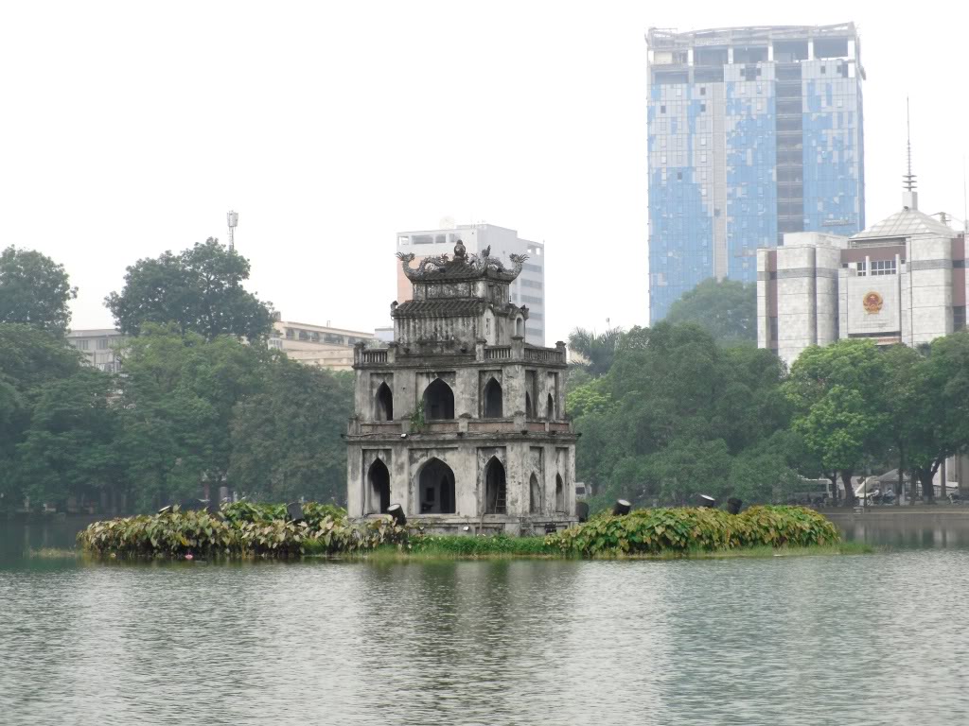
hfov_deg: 16.0
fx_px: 3443
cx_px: 484
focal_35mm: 123
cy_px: 363
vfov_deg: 12.0
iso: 80
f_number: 4.6
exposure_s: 1/206
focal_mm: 17.3
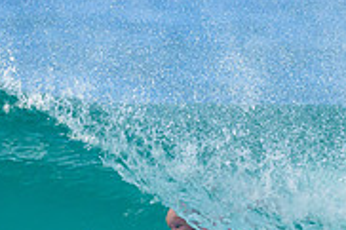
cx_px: 173
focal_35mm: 3512
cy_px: 280
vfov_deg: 0.4
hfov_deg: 0.6
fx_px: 33723
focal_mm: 800
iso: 400
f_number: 6.3
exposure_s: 1/2000
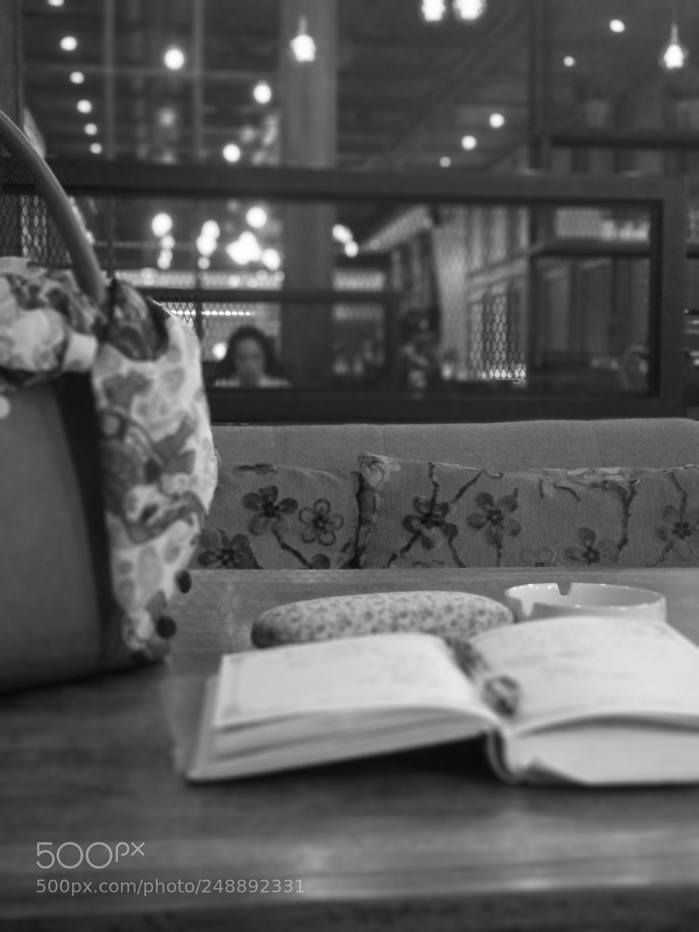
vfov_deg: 36.8
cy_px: 466
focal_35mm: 52
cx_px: 350
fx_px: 1400
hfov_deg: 28.0
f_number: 2.6
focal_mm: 5.99
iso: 2500
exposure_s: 1/33
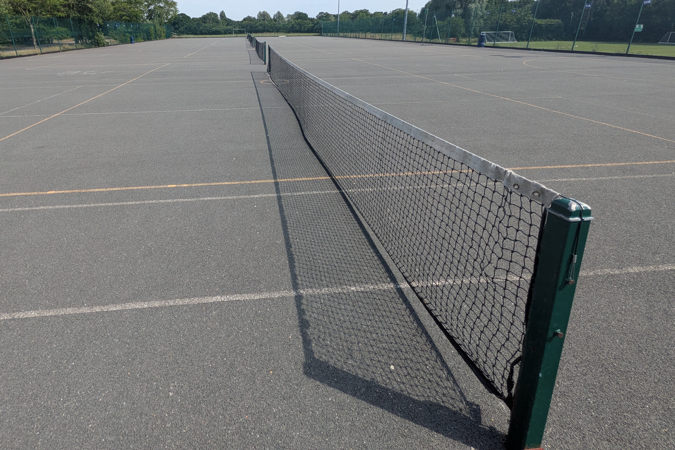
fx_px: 337
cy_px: 138
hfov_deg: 88.8
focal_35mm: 18
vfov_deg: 65.0
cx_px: 269
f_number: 2.2
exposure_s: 1/1218
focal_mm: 1.85
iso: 48
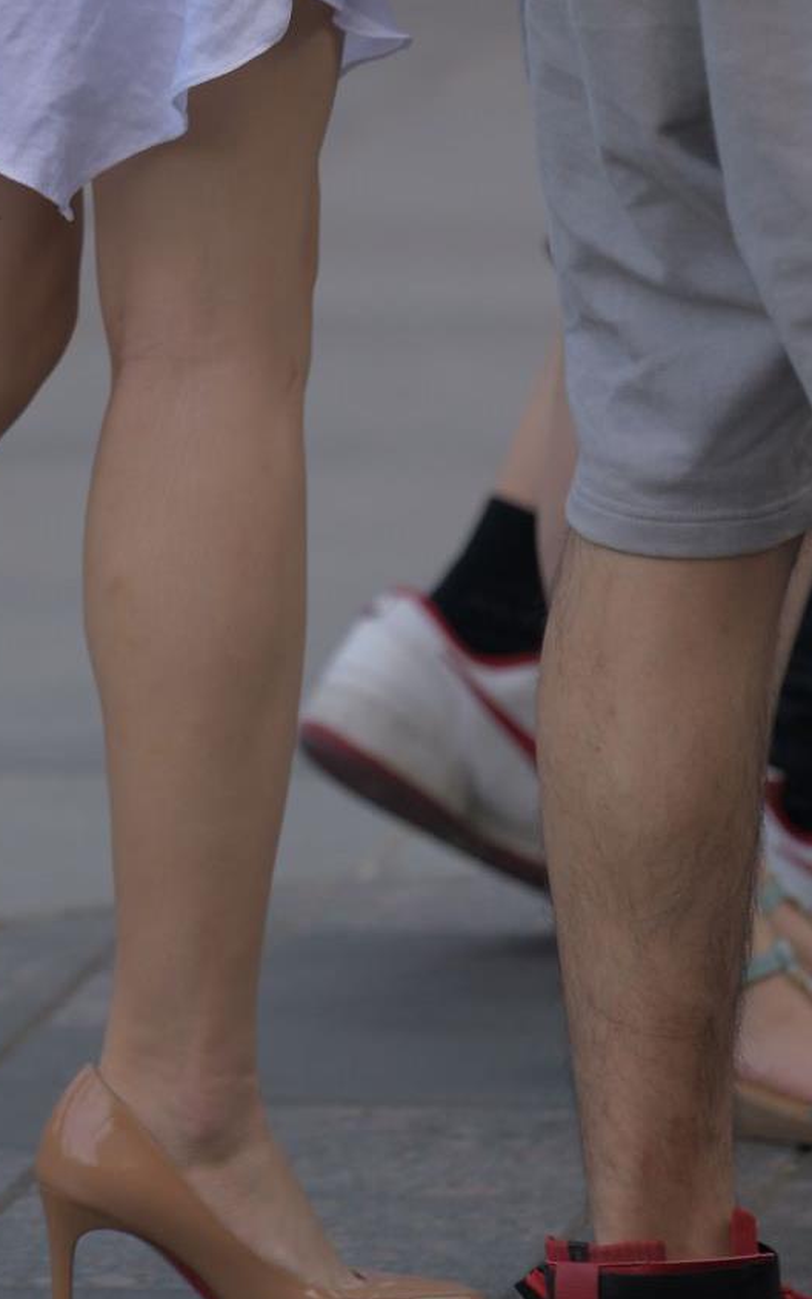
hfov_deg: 2.6
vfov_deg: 4.1
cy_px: -423
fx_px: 17990
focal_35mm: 508
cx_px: -81
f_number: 3.5
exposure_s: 1/640
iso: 220
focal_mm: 170
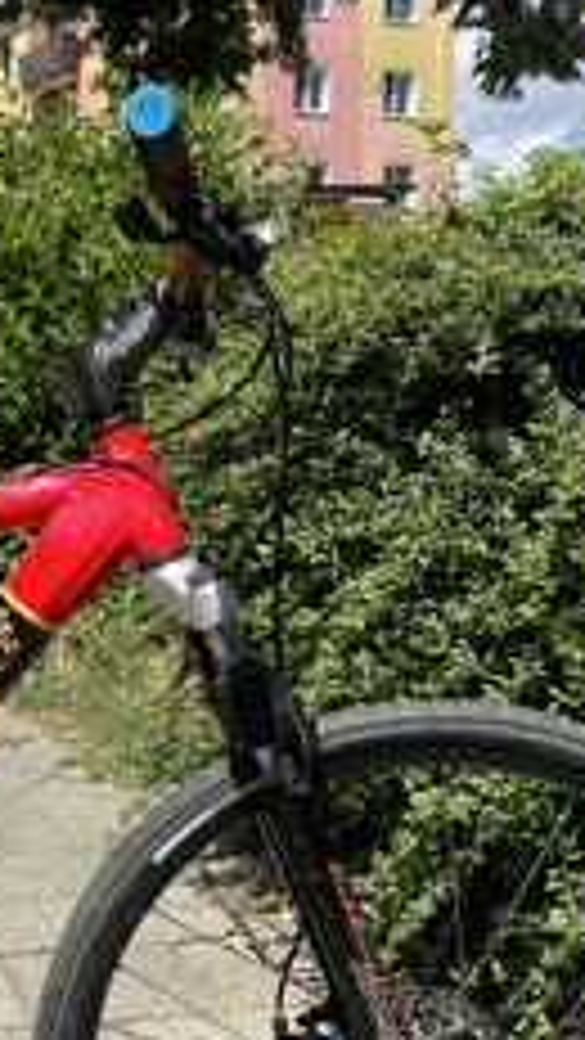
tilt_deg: -11.7
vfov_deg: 37.9
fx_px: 1489
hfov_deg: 21.0
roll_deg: +3.5
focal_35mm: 54
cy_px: 729
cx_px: -86
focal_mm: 5.1
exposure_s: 1/3049
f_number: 1.6
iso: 50
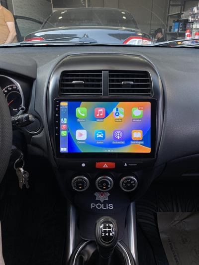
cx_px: 100
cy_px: 132
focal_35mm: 26
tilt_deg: -25.4
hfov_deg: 53.1
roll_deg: +1.1
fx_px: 199
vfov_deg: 67.3
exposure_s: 1/122
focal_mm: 4.25
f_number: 1.8
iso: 50
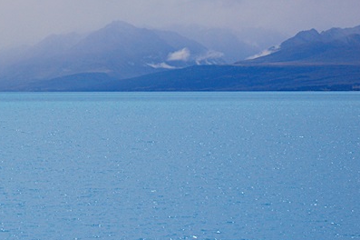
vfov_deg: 6.9
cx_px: 5
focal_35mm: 200
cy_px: 83
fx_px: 1998
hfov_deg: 10.2
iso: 360
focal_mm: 66
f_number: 6.3
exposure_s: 1/4000
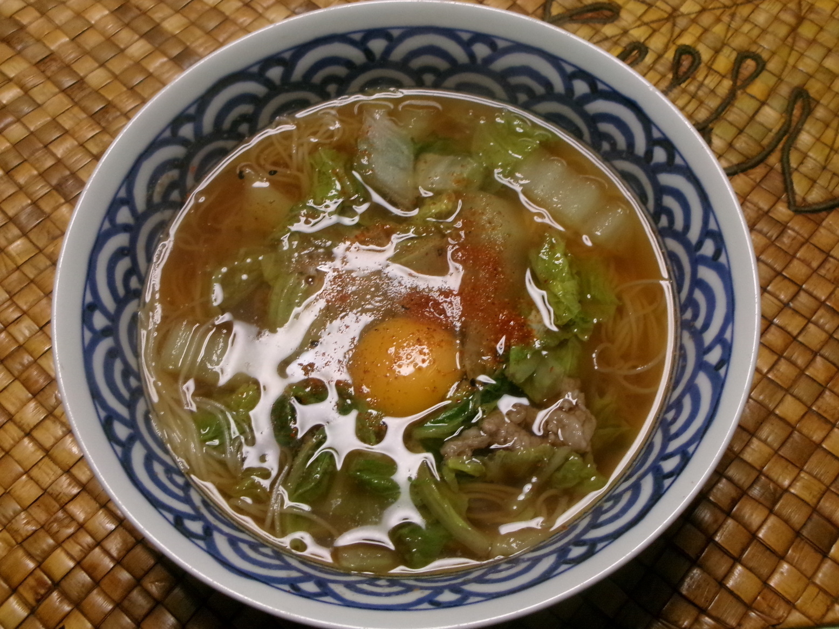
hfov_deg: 43.9
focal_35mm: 43
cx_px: 420
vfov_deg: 33.6
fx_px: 1042
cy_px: 314
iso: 400
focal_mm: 7.8
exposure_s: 1/30
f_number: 4.7
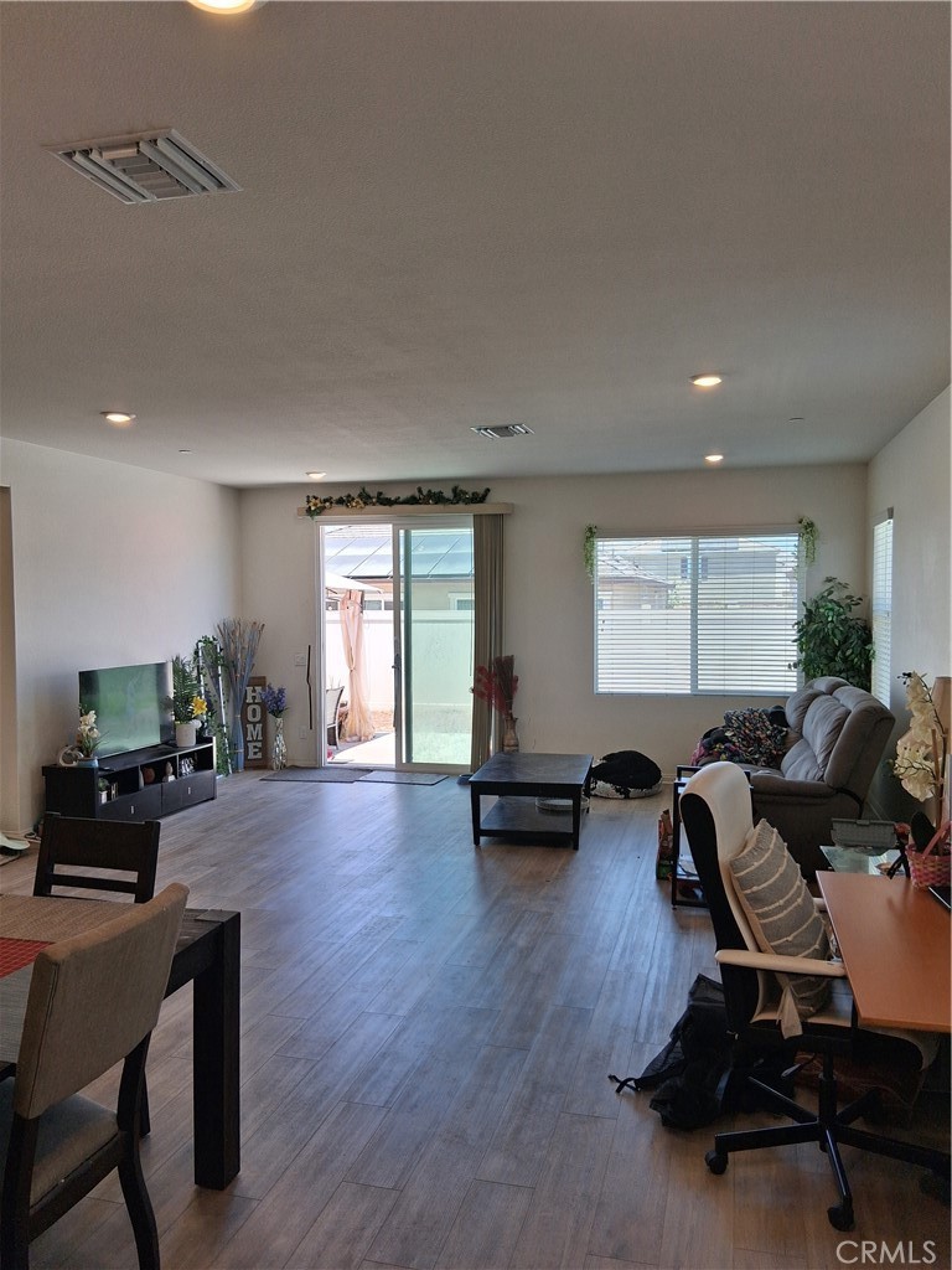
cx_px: 476
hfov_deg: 53.1
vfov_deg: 67.3
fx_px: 953
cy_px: 635
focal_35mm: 26
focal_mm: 3.98
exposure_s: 1/120
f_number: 1.8
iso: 32
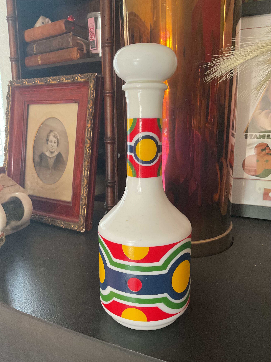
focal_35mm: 29
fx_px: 303
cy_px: 181
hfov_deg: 48.2
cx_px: 136
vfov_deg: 61.7
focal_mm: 3
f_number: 1.8
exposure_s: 1/60
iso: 200
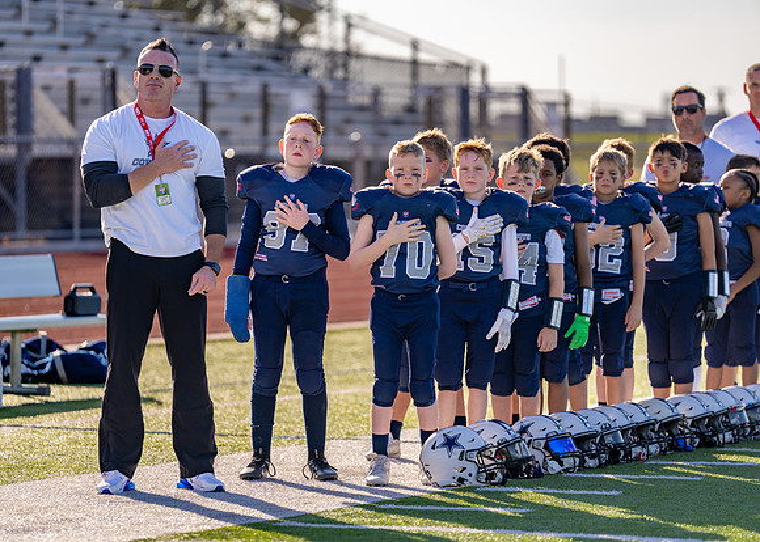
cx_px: 353
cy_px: 271
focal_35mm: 187
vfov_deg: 7.7
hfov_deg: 10.8
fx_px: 4025
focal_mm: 178
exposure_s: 1/1250
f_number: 2.8
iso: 100
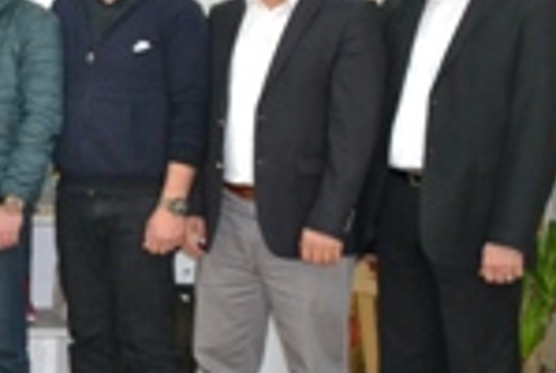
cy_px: 21
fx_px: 1532
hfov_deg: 18.5
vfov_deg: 13.7
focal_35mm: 99
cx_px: -246
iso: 1800
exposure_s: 1/60
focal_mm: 22
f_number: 3.5
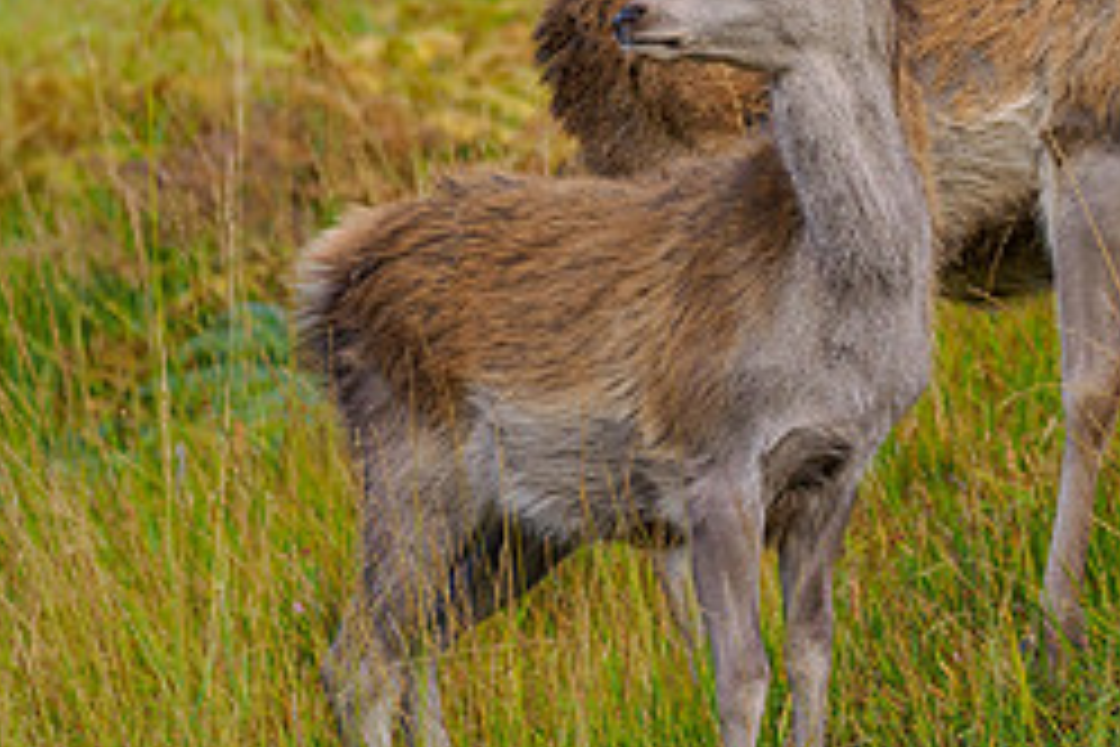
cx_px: 772
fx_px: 46943
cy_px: 36
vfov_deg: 0.9
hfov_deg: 1.4
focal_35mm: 1509
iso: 1000
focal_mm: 300
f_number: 4
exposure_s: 1/1250
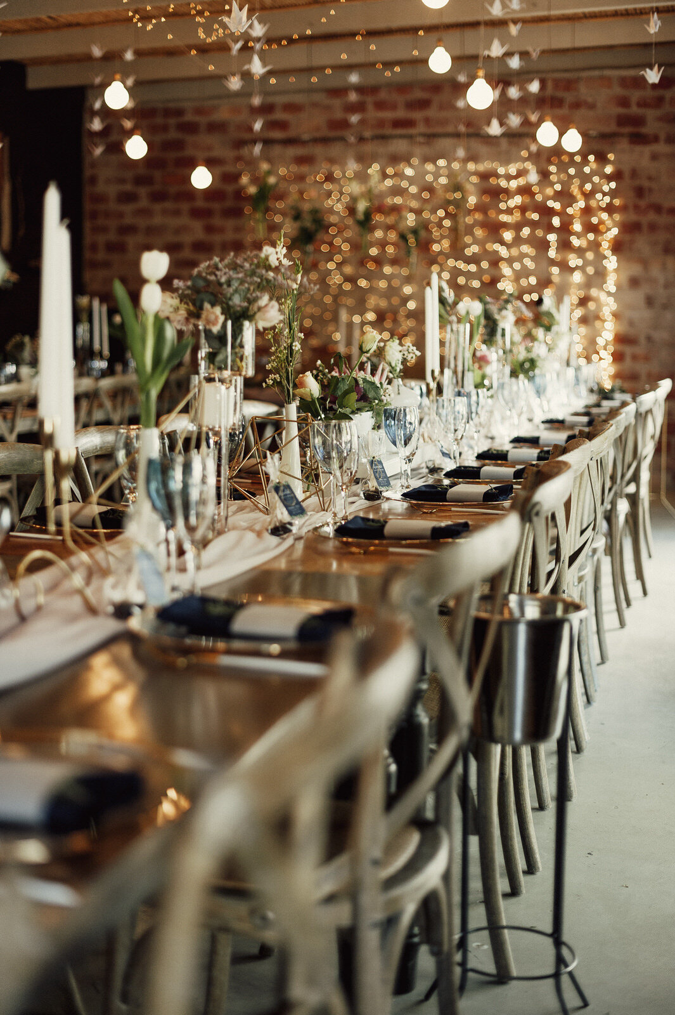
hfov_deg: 27.0
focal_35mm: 50
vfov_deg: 39.6
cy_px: 508
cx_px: 338
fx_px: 1408
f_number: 2
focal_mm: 50
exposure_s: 1/320
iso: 640
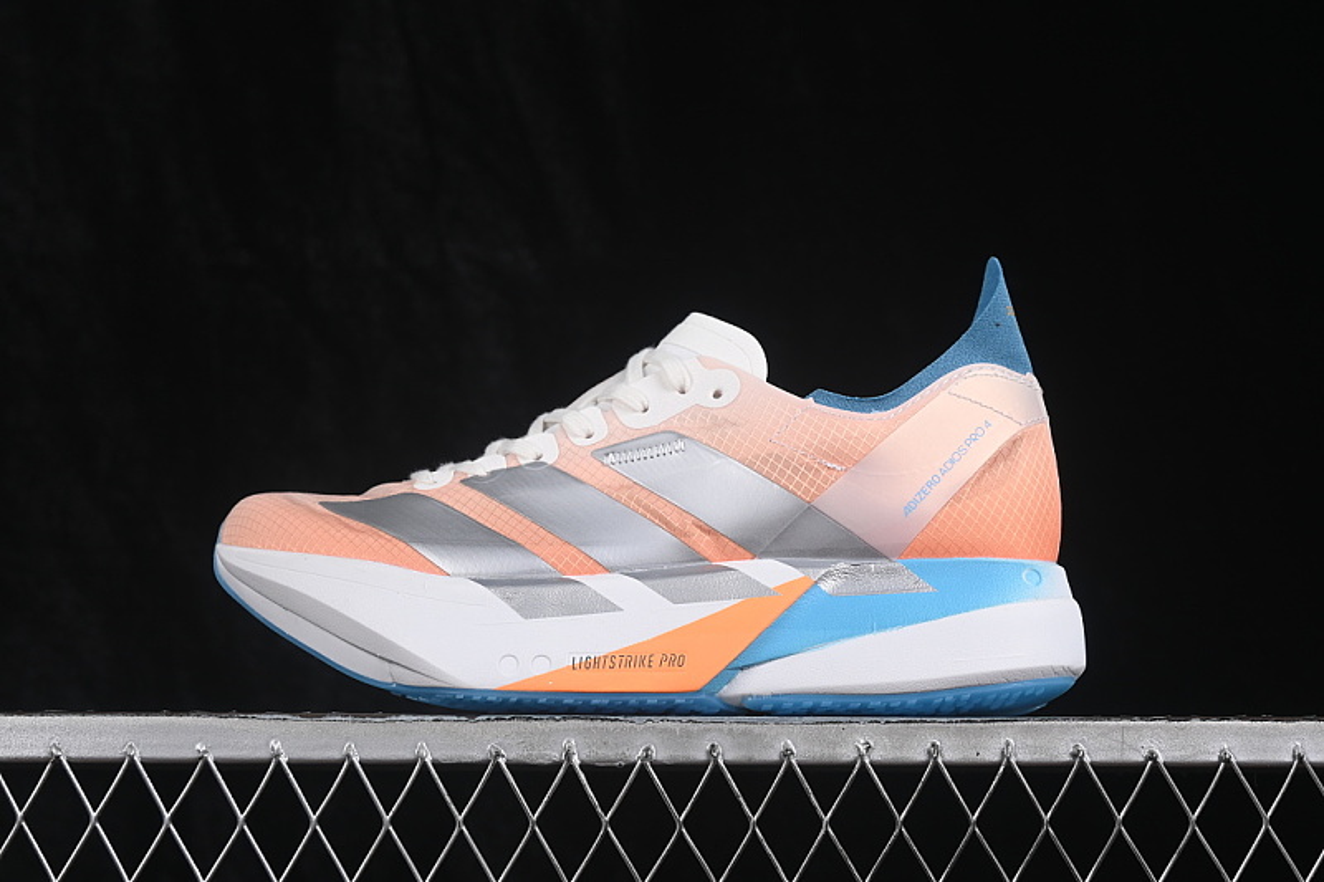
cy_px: 441
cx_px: 662
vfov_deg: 18.2
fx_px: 2758
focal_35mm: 75
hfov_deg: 27.0
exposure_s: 1/80
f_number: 8
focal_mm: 50
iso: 160
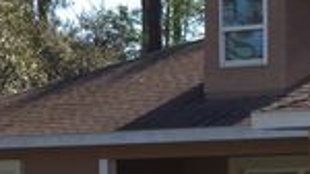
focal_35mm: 251
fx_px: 2061
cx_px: 378
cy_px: 283
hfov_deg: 8.5
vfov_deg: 4.8
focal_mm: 7.9
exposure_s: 1/744
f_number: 2.4
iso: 50
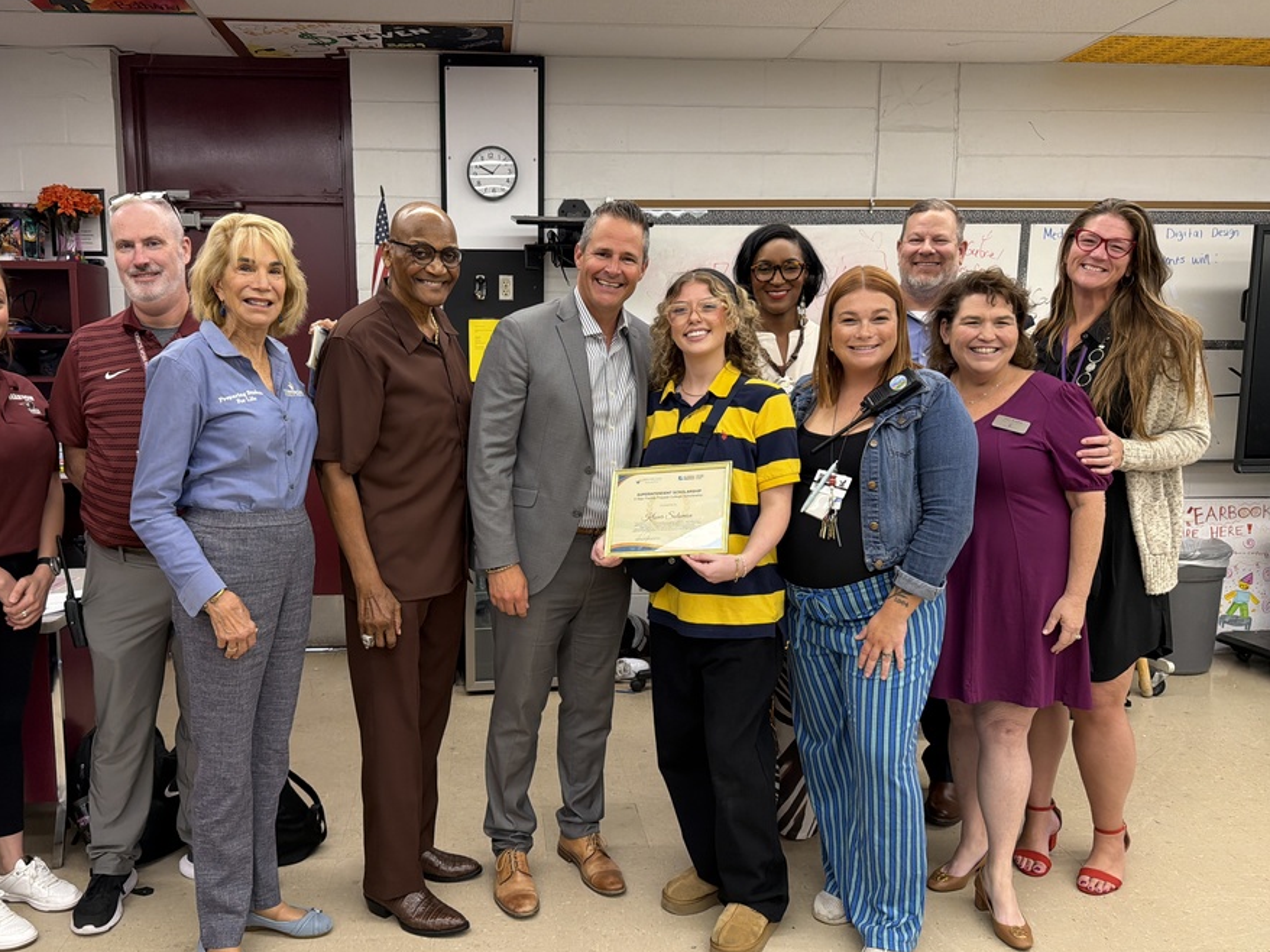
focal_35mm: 28
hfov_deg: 63.2
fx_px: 1027
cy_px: 496
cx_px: 554
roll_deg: +0.2
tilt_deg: -7.6
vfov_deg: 49.7
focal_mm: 6.76
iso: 200
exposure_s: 1/120
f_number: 1.78
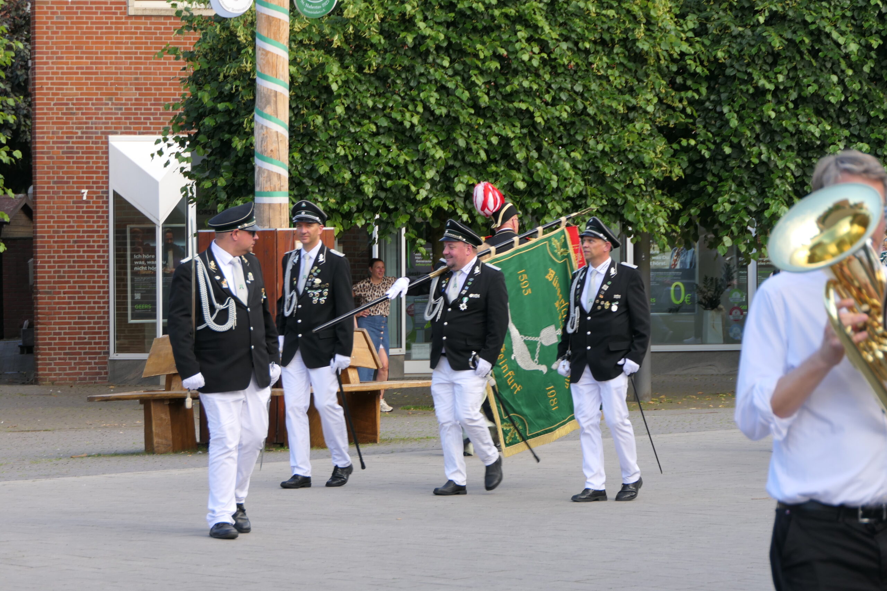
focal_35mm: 179
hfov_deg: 11.5
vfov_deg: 7.7
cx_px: 444
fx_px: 4410
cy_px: 296
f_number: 4.3
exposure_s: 1/100
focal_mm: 65.6
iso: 160
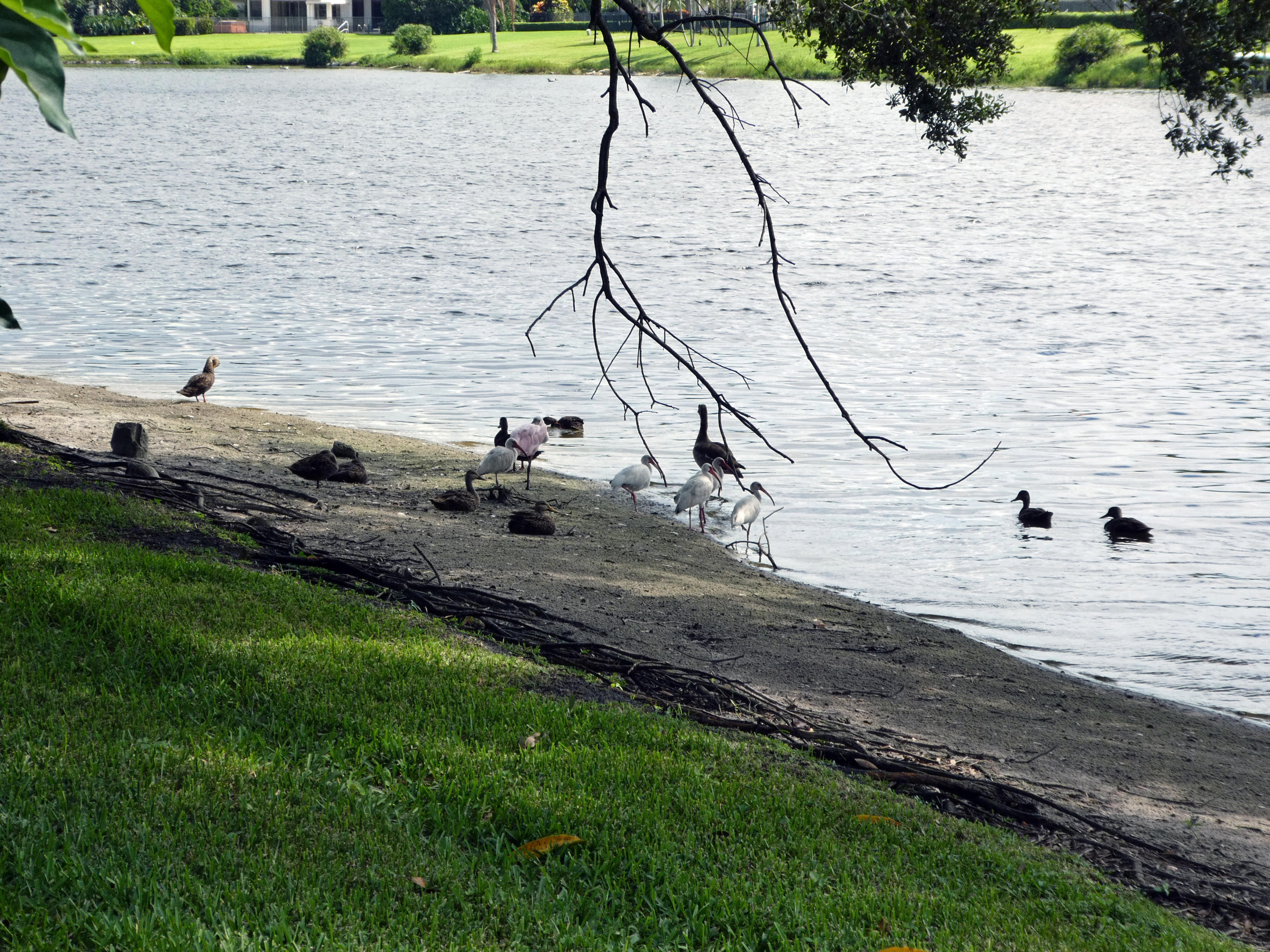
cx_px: 635
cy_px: 476
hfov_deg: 20.0
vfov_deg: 15.1
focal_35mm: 98
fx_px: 3595
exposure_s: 1/320
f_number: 5
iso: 80
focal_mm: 17.5
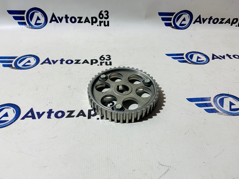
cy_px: 92
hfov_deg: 65.3
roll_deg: -1.4
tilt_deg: -43.5
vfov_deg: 51.4
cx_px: 118
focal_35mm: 27
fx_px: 186
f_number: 1.8
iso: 50
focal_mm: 4.25
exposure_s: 1/100
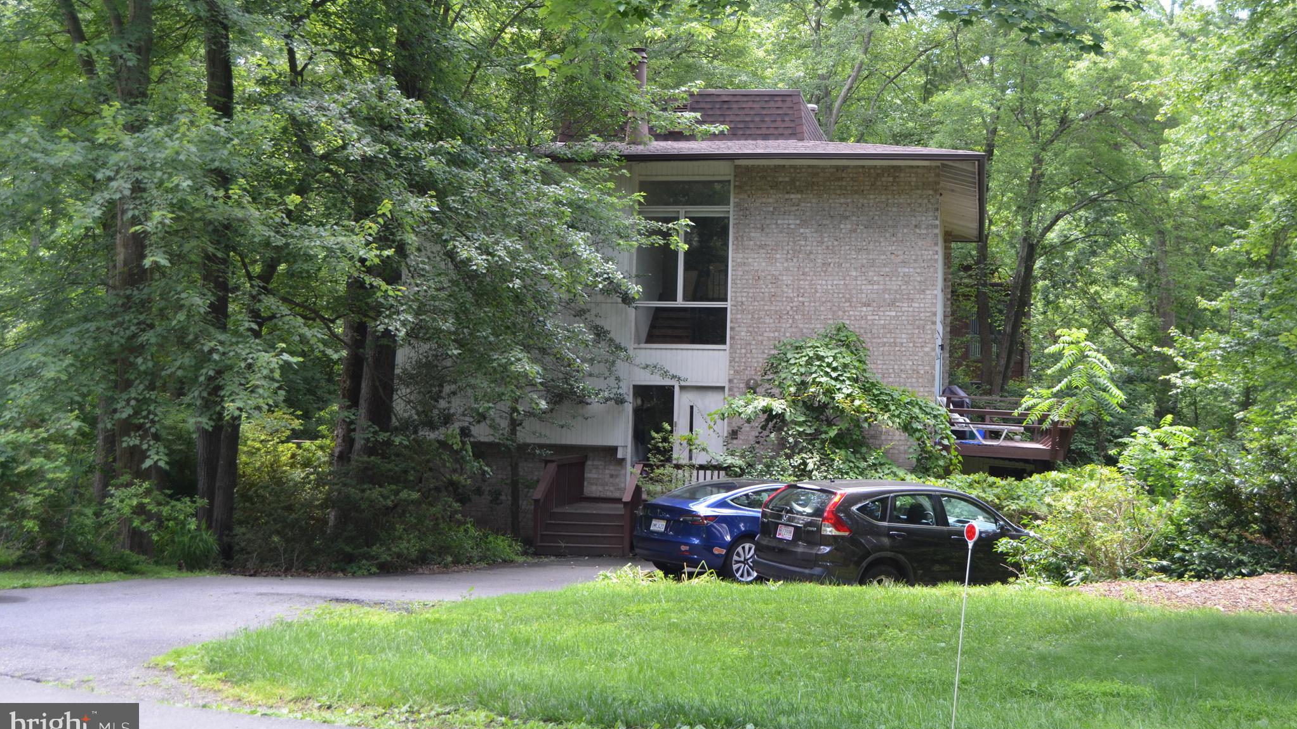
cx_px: 649
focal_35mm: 44
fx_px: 1513
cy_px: 319
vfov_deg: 27.1
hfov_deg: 46.4
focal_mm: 28
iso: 400
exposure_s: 1/125
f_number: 5.6
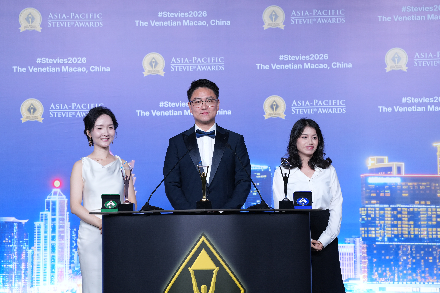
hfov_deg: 13.2
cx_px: 220
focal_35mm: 156
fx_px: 1907
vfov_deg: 8.8
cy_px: 146
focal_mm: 156
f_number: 4
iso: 640
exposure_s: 1/200
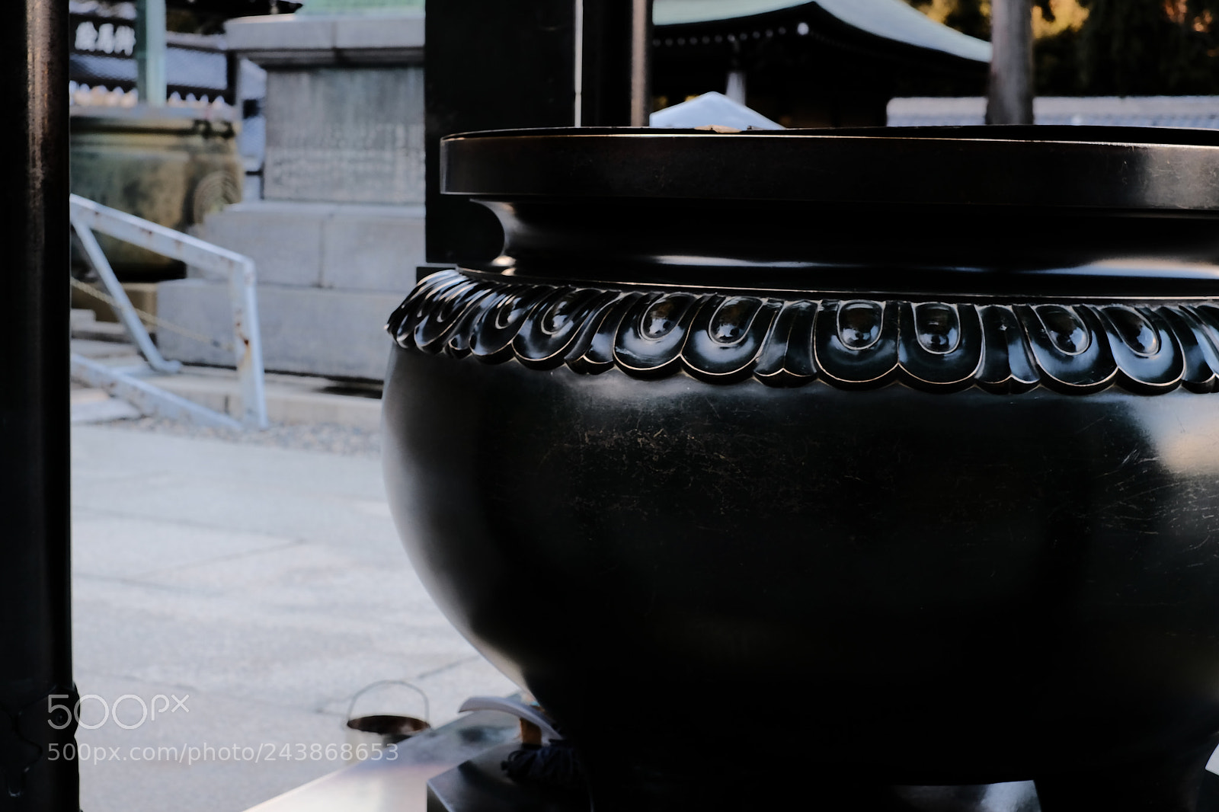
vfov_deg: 25.5
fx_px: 1794
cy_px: 406
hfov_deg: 37.5
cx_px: 610
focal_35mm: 53
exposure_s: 1/60
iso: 500
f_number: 5.6
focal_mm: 35
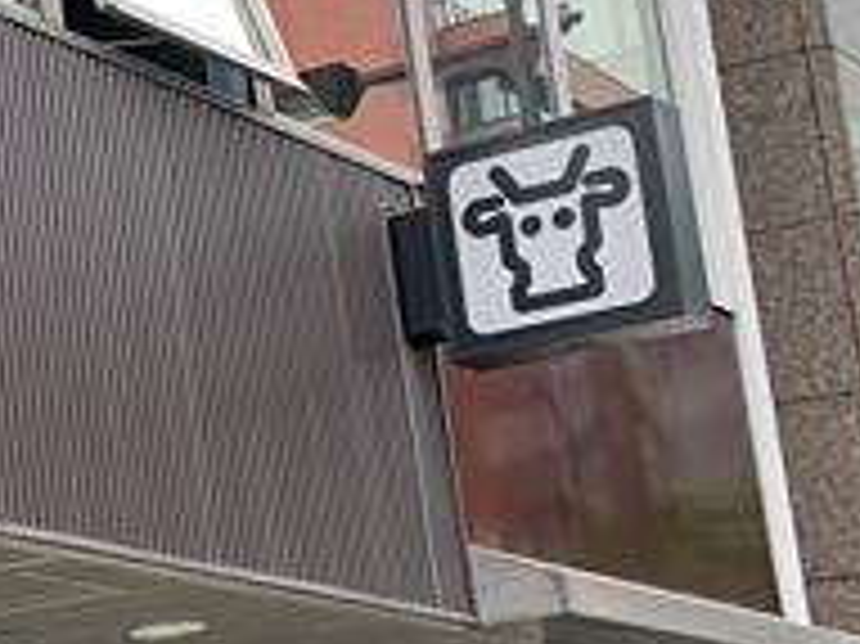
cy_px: 459
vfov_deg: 13.5
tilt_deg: +13.4
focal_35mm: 109
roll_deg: +0.0
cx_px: -892
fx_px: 2706
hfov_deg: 14.7
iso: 25
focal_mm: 4.25
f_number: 1.8
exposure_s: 1/205
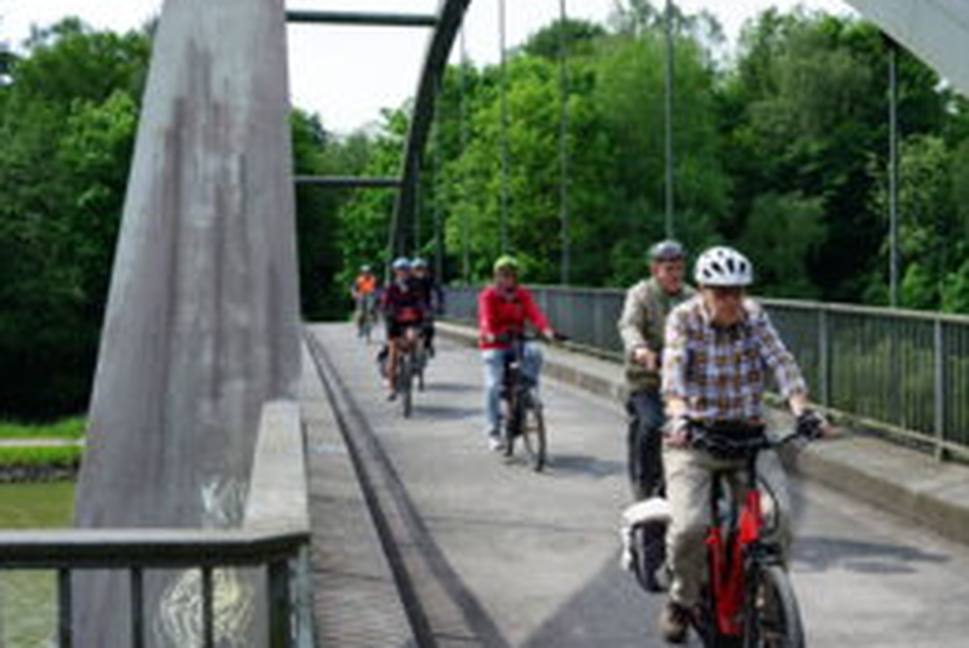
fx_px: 1454
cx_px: 673
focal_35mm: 54
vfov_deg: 25.1
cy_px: 354
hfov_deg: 36.3
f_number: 5.6
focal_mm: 35
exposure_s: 1/320
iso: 100
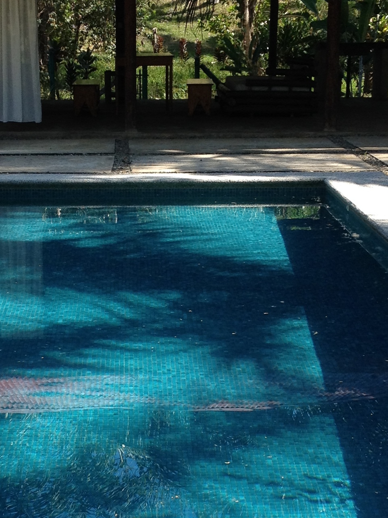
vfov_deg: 21.9
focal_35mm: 89
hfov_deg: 16.5
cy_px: 341
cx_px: 119
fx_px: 1330
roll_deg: +1.8
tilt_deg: -17.1
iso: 50
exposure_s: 1/569
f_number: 2.4
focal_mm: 4.28
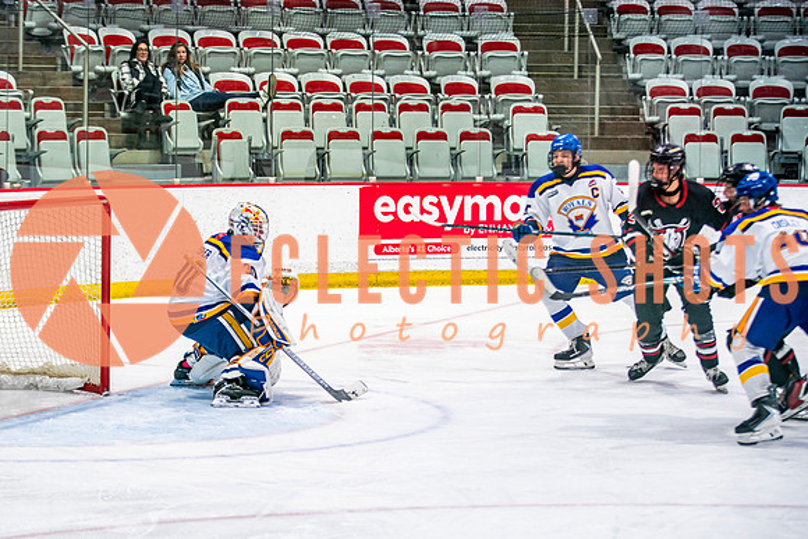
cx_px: 280
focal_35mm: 127
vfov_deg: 10.8
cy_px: 325
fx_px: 2843
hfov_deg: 16.1
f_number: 2.8
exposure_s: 1/640
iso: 400
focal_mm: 95
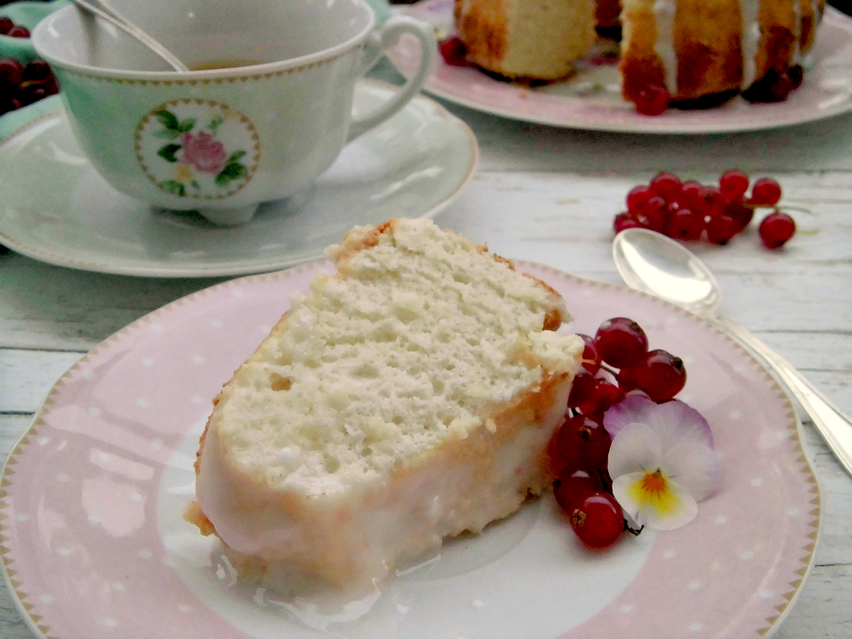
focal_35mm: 47
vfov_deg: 30.9
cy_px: 320
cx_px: 426
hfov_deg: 40.4
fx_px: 1157
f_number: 3.4
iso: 400
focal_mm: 8.3
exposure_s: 1/40
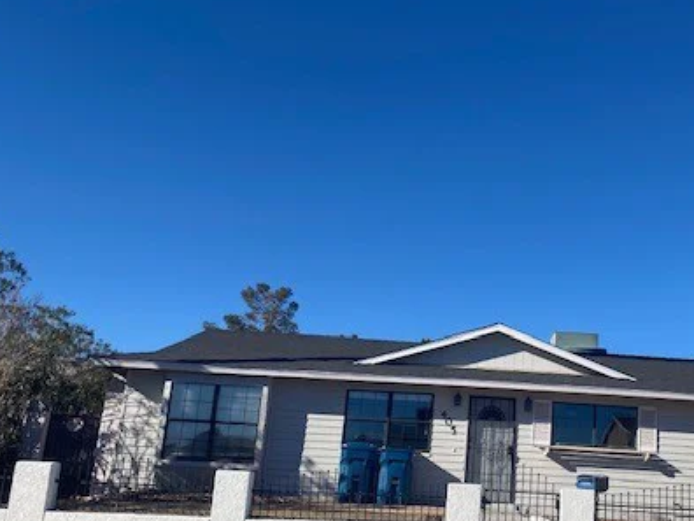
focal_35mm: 42
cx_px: 520
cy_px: 267
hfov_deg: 43.4
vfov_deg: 34.3
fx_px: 842
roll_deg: -0.9
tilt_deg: +16.0
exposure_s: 1/3610
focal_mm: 4.25
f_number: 1.8
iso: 32
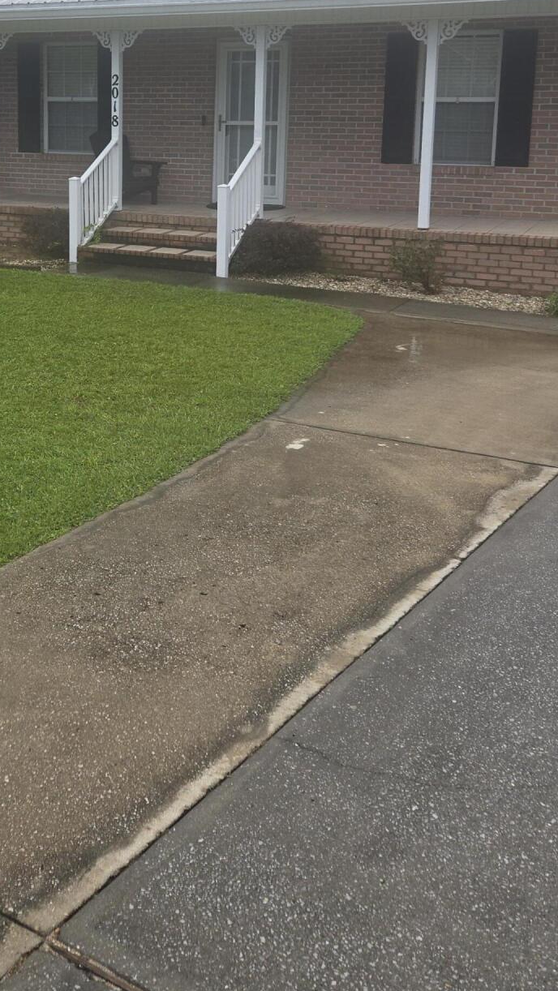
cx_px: 115
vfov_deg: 47.7
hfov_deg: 28.4
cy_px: 260
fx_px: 1078
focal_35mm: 41
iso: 25
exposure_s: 1/1008
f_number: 1.8
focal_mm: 5.4
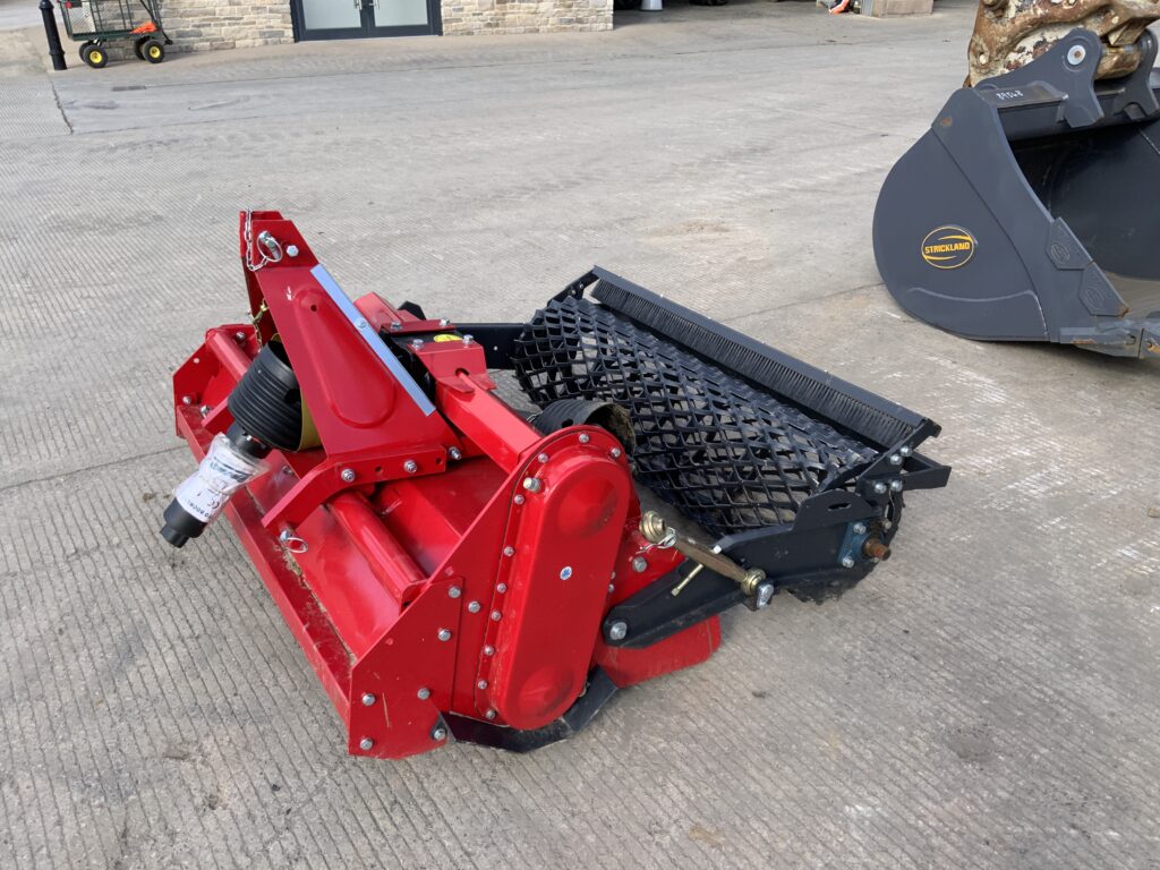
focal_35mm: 29
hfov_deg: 61.7
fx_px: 972
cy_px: 435
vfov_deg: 48.2
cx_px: 580
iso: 16
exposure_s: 1/562
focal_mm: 3
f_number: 1.8
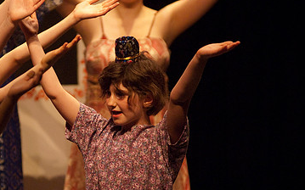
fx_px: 4113
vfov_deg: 2.7
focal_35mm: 495
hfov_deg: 4.2
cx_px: 78
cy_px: 91
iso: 1000
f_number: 2.8
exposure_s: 1/160
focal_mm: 200
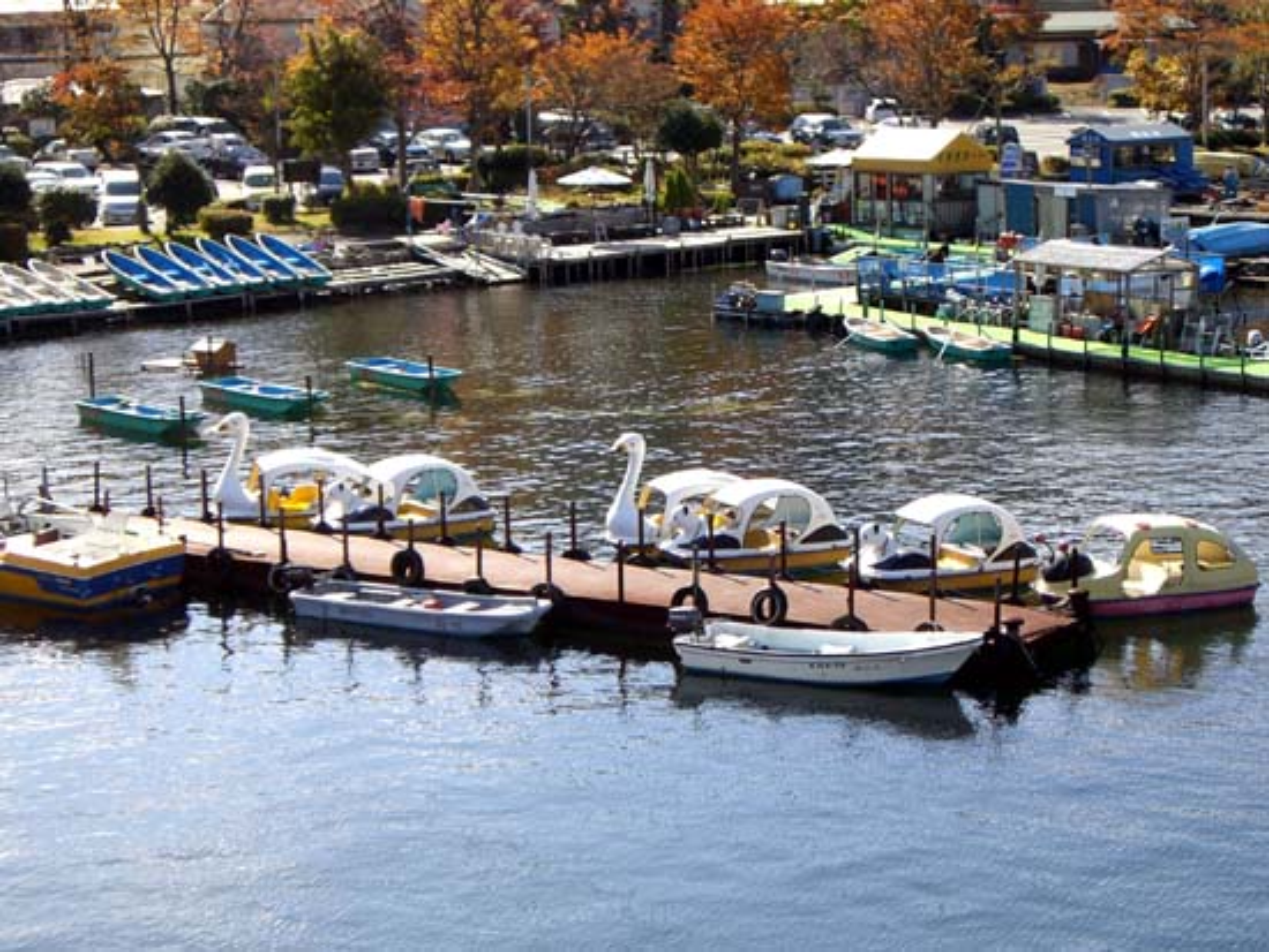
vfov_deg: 18.7
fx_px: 2897
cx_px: 634
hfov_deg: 24.7
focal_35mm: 79
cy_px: 476
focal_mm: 12.8
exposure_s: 1/320
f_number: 4.1
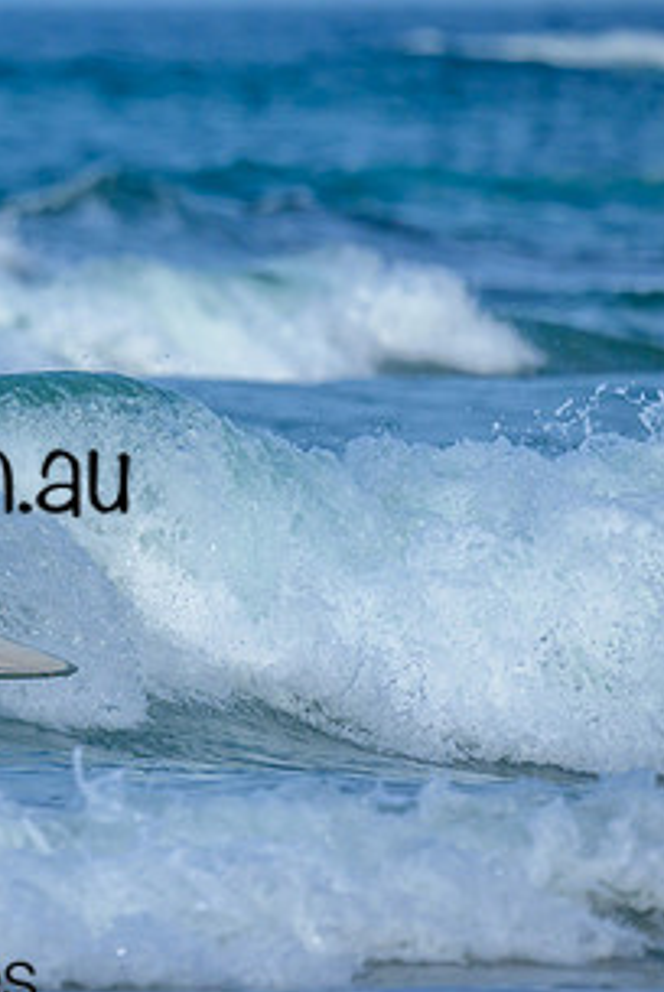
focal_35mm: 2090
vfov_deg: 1.0
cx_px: -395
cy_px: 329
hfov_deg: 0.7
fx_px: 57688
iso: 220
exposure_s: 1/2000
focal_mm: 800
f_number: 6.3
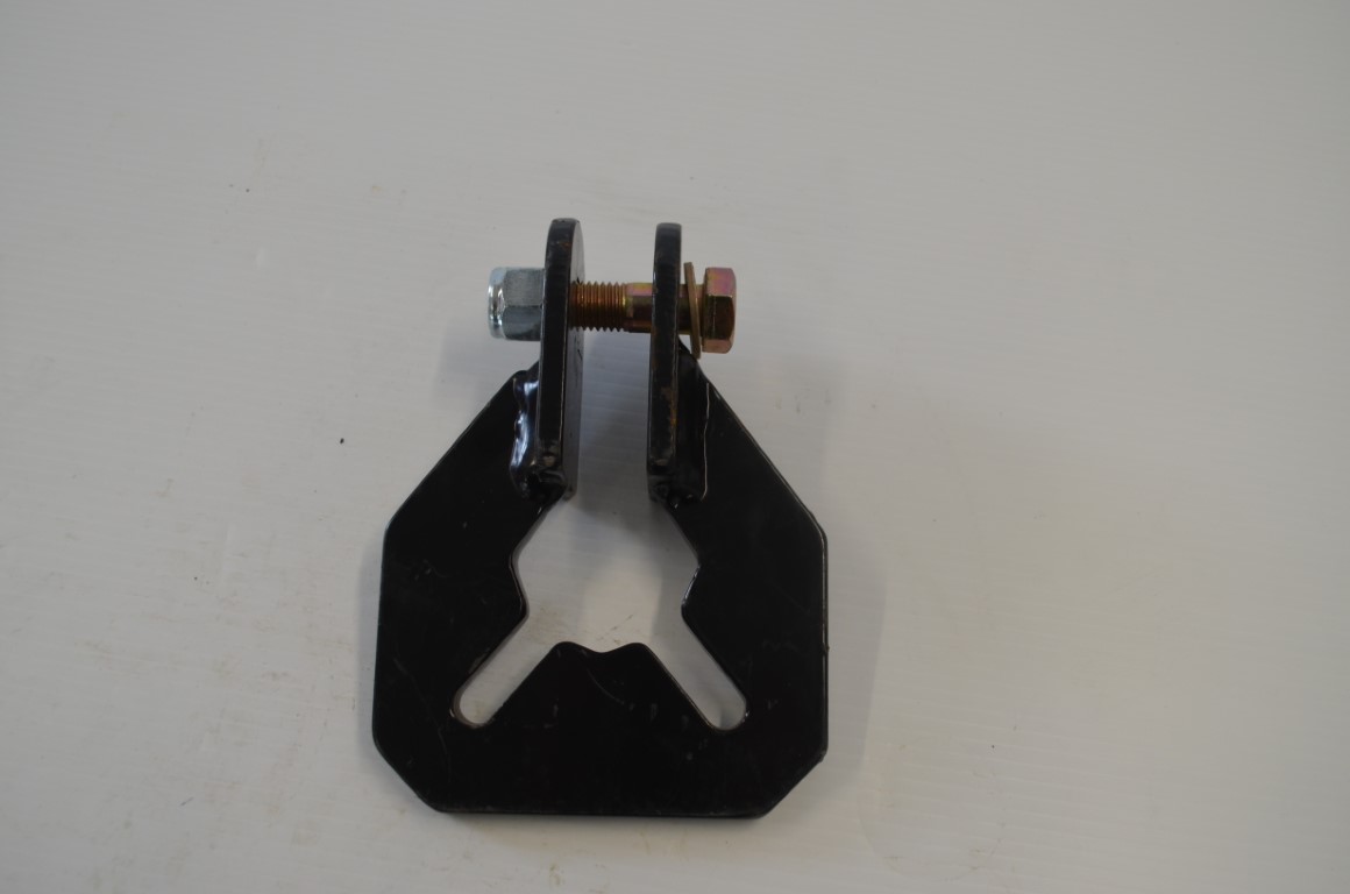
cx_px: 675
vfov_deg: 39.8
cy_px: 447
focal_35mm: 33
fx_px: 1235
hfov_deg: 57.3
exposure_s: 1/125
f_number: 5.6
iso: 400
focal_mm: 22
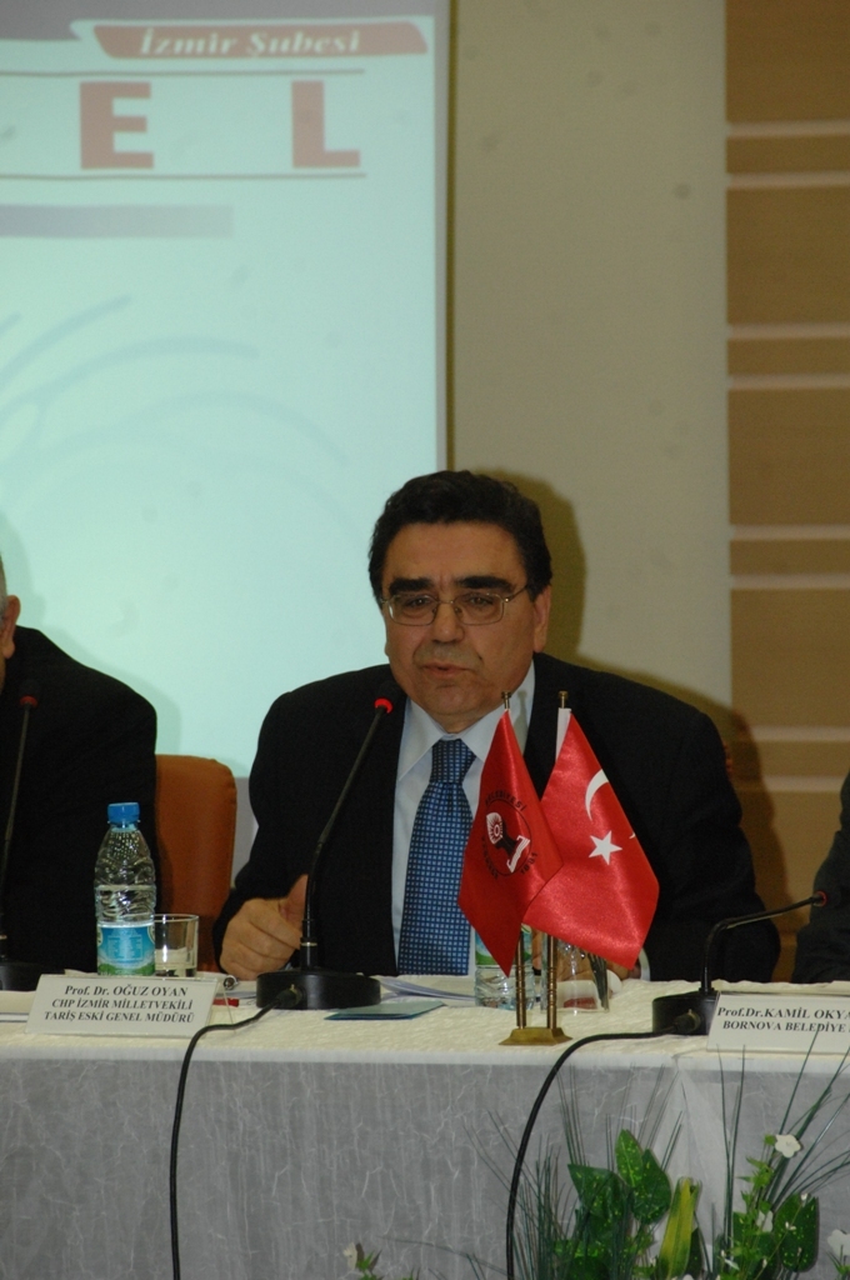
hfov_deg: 4.6
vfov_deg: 6.9
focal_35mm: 300
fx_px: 10653
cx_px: 425
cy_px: 640
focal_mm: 200
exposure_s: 1/60
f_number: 7.1
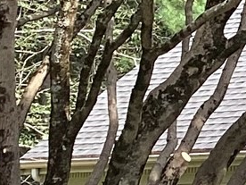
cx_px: 644
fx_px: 1635
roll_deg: -0.5
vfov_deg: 6.5
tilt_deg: +3.2
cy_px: 157
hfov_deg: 7.8
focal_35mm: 230
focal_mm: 3.3
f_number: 2.4
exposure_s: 1/130
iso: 25
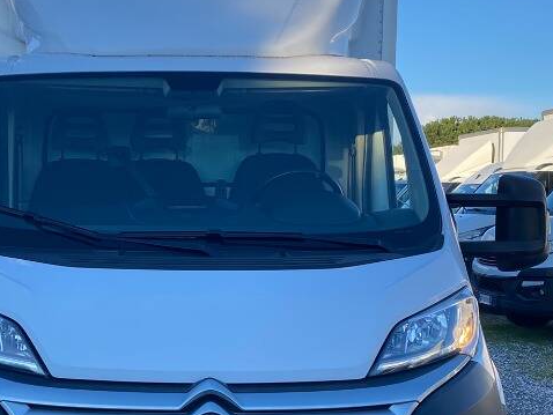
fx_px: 927
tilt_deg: -3.7
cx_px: 169
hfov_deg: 32.8
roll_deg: -1.2
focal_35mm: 58
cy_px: 282
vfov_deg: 25.1
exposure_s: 1/1007
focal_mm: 4.25
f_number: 1.8
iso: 32
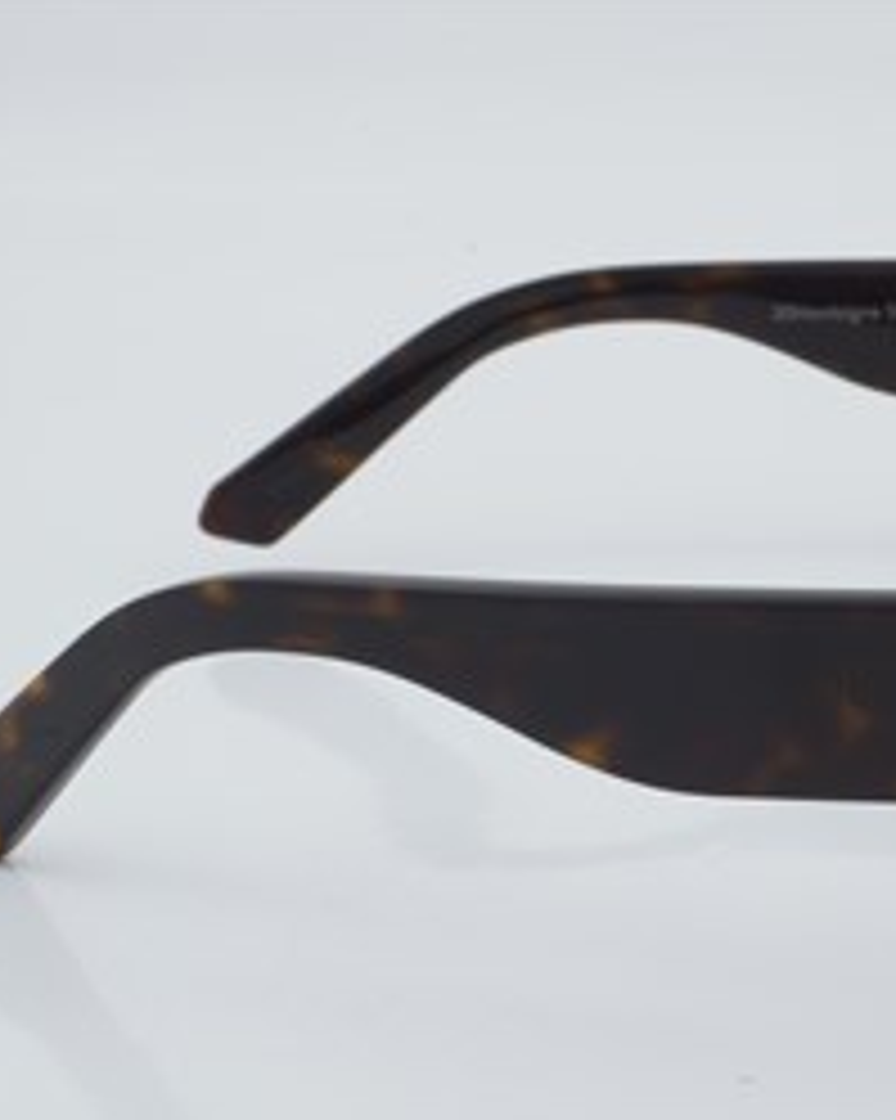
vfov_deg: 17.0
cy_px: 585
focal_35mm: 113
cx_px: 801
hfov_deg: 13.5
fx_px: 3748
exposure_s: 1/4
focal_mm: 50
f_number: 29
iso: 100
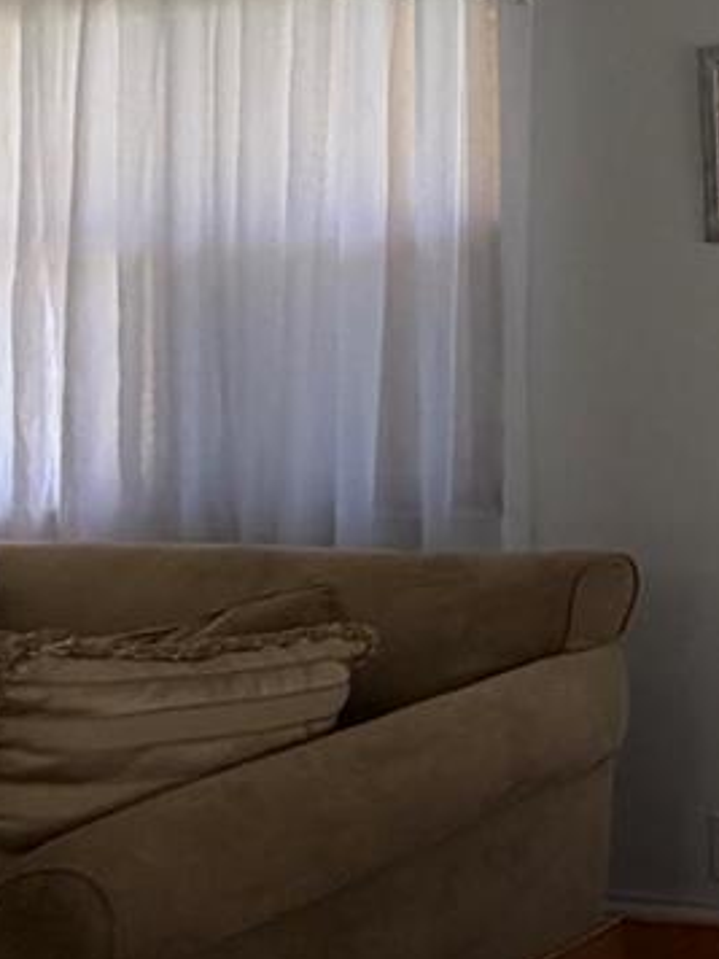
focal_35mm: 63
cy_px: 92
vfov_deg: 29.4
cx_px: 1664
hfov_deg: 15.2
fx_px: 1745
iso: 100
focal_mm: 2.22
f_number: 2.2
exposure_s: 1/120
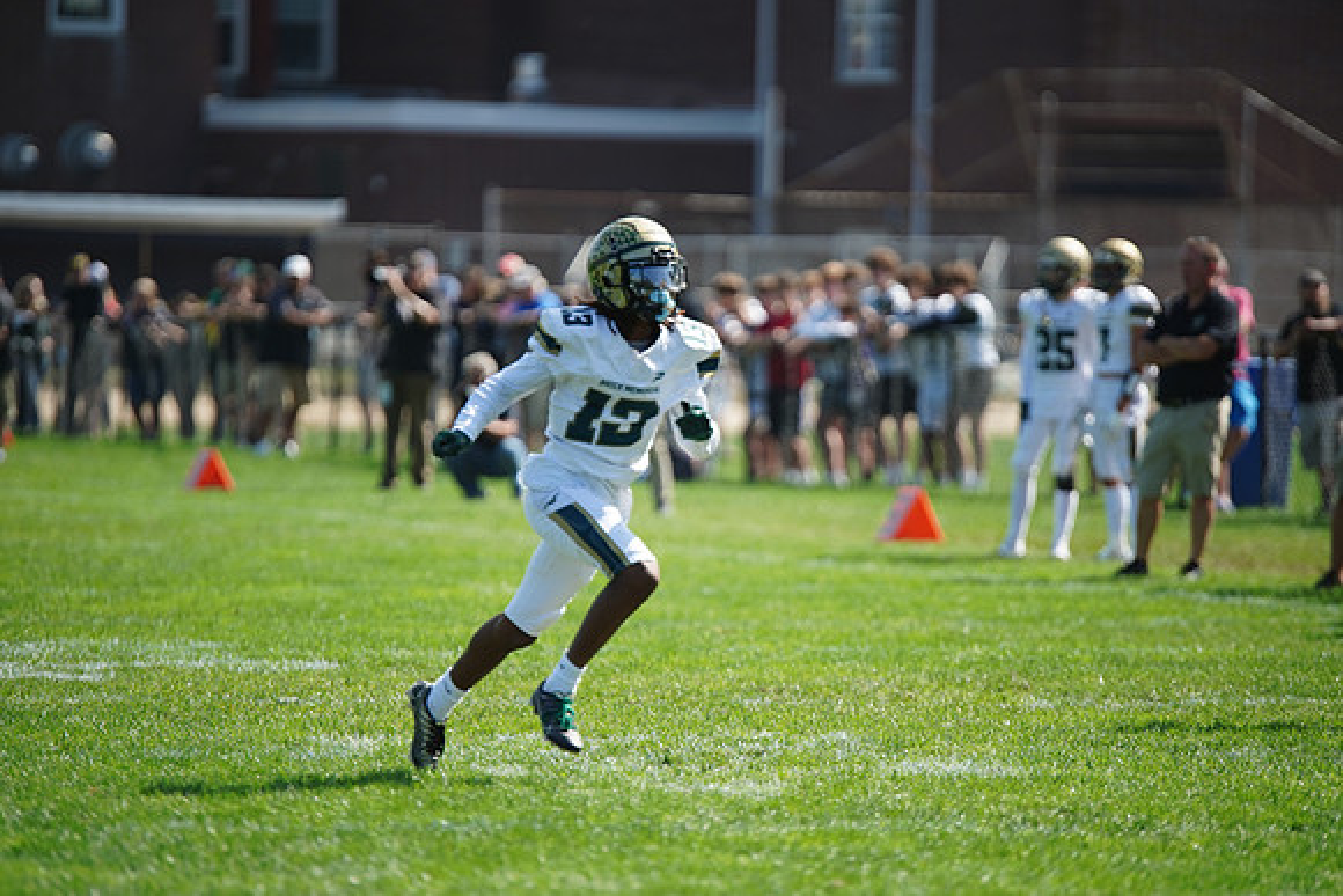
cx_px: 672
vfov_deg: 4.6
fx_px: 11194
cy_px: 448
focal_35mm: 300
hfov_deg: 6.9
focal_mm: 300
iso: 400
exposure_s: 1/3200
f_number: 2.8
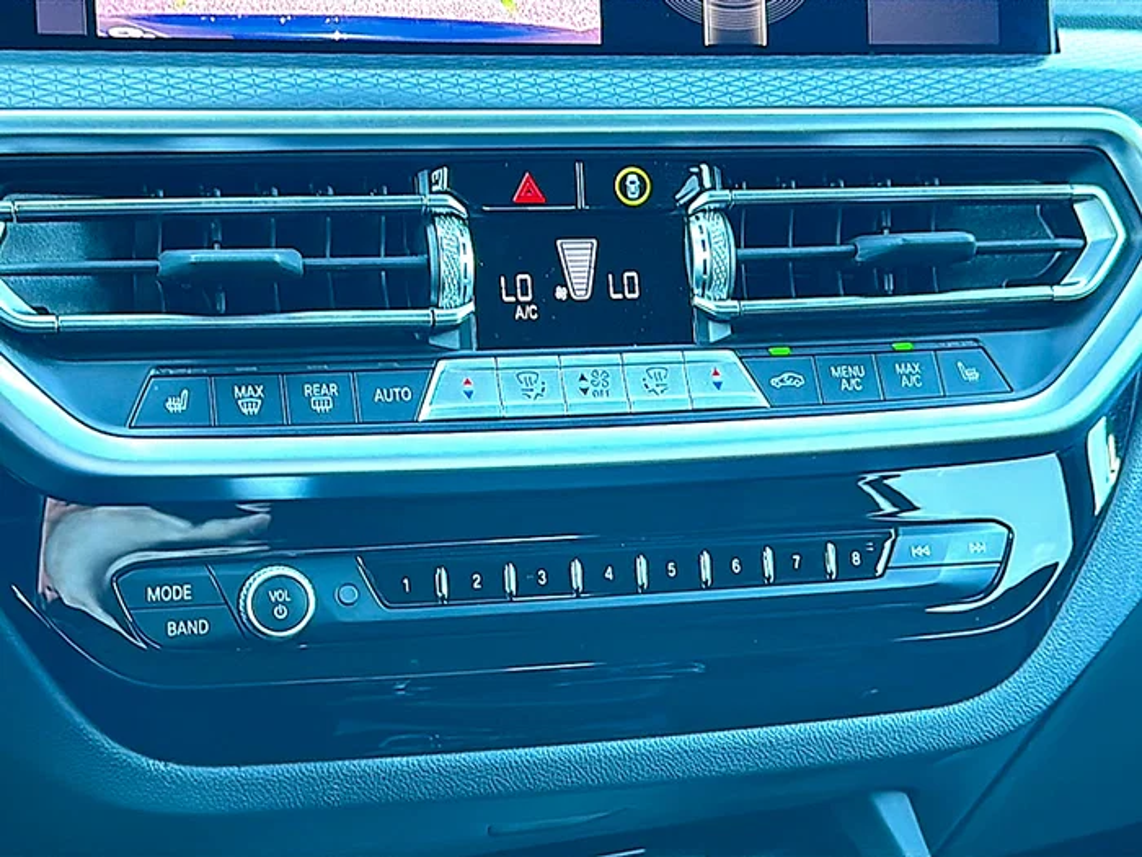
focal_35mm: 49
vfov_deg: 29.7
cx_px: 571
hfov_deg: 38.9
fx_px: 1617
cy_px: 428
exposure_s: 1/79
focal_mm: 6.86
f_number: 1.78
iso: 80
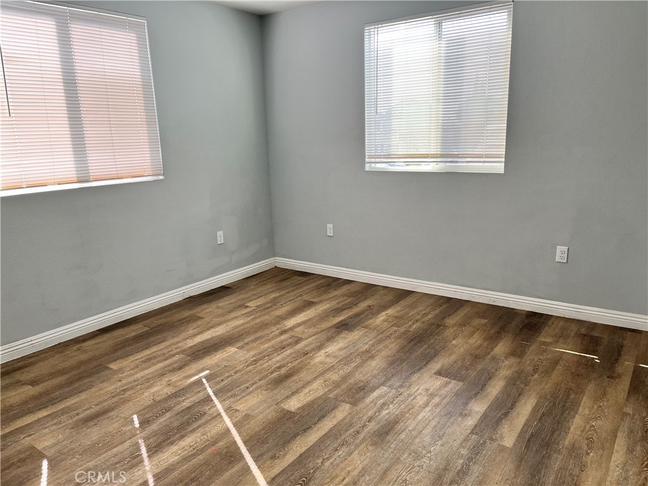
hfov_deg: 67.3
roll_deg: +1.1
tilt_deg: -13.2
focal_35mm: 26
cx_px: 324
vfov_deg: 53.1
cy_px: 243
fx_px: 487
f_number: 1.6
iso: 64
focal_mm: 5.1
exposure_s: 1/122
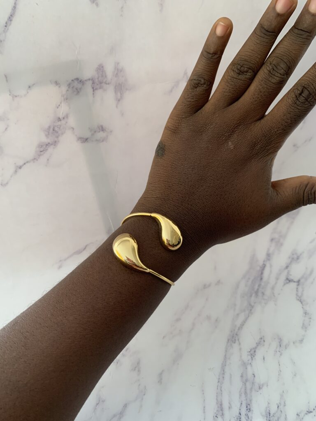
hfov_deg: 53.1
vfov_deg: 67.3
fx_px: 316
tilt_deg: -33.8
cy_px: 210
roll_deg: +9.9
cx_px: 158
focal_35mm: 26
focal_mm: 4.25
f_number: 1.8
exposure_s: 1/90
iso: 100
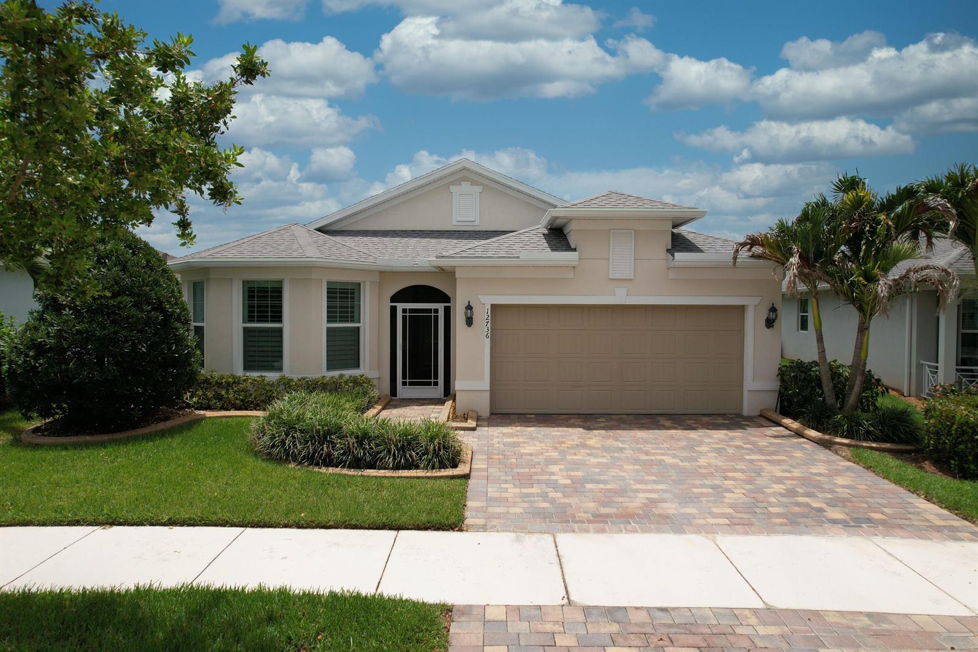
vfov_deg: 57.2
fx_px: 598
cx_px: 489
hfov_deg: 78.6
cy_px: 326
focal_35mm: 22
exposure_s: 1/200
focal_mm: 8.4
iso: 100
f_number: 2.8
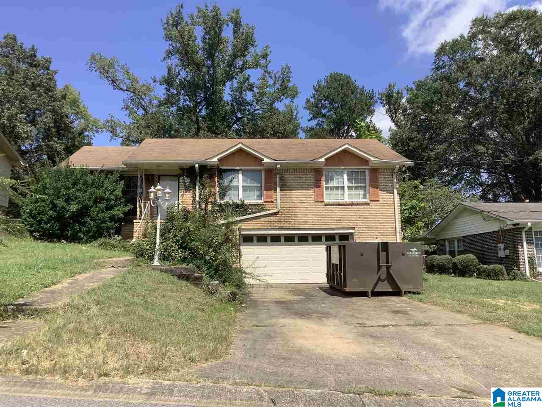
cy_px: 204
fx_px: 485
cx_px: 271
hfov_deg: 58.4
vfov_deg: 45.4
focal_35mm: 31
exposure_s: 1/1199
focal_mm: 3.3
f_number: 2.4
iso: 25
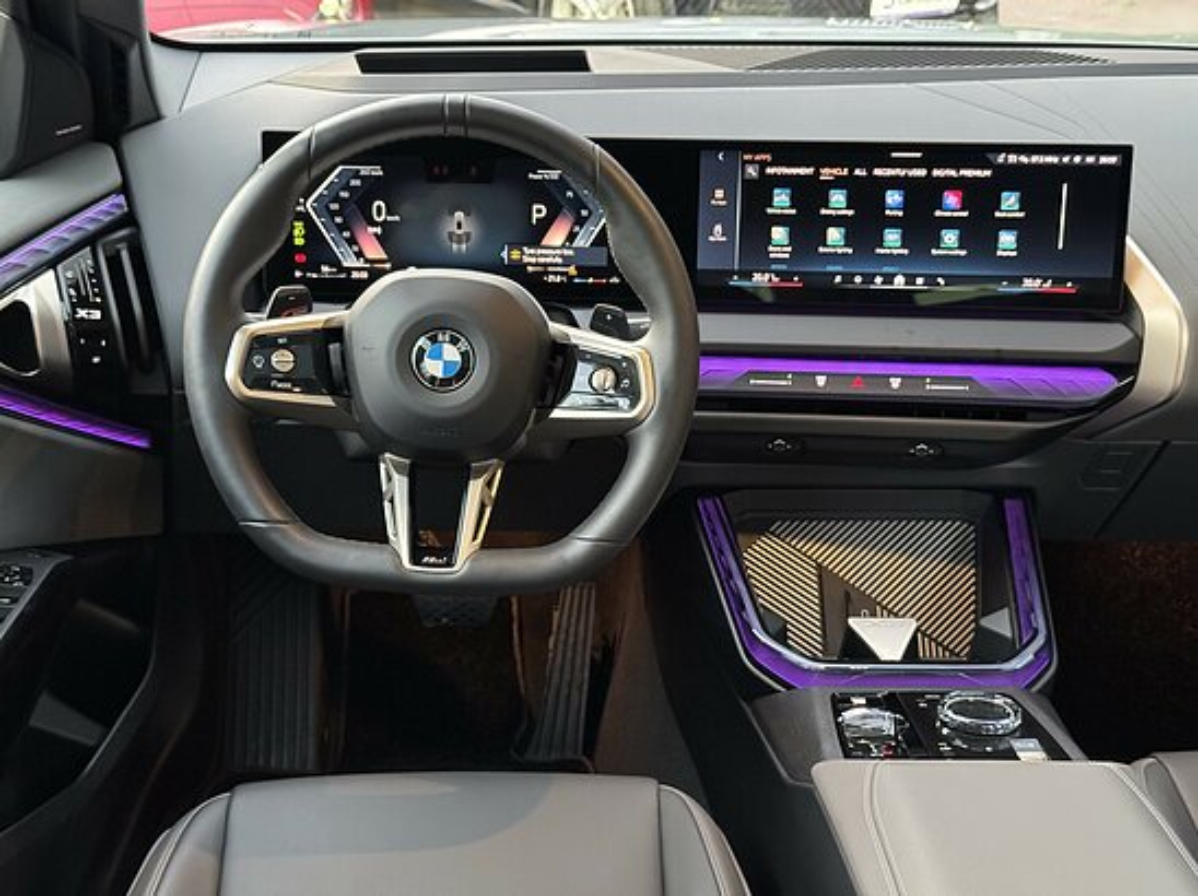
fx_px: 1660
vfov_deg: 30.2
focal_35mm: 48
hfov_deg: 39.7
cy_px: 448
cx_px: 599
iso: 800
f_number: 1.78
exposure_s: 1/19
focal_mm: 6.76
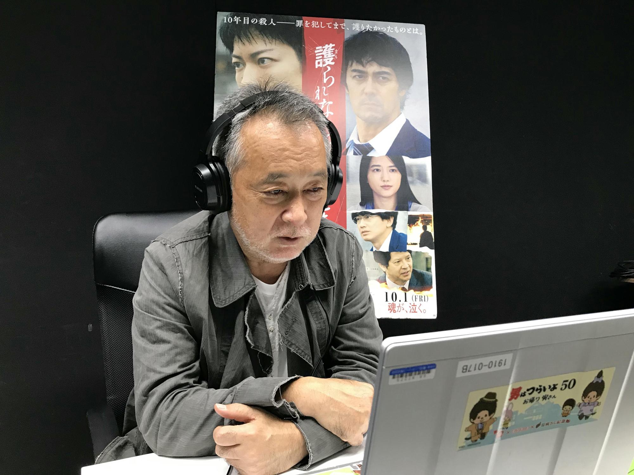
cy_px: 238
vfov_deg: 49.7
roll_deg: +2.6
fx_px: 513
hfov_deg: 63.4
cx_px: 317
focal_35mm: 28
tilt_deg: -1.3
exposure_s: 1/25
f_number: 1.8
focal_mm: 3.99
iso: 40
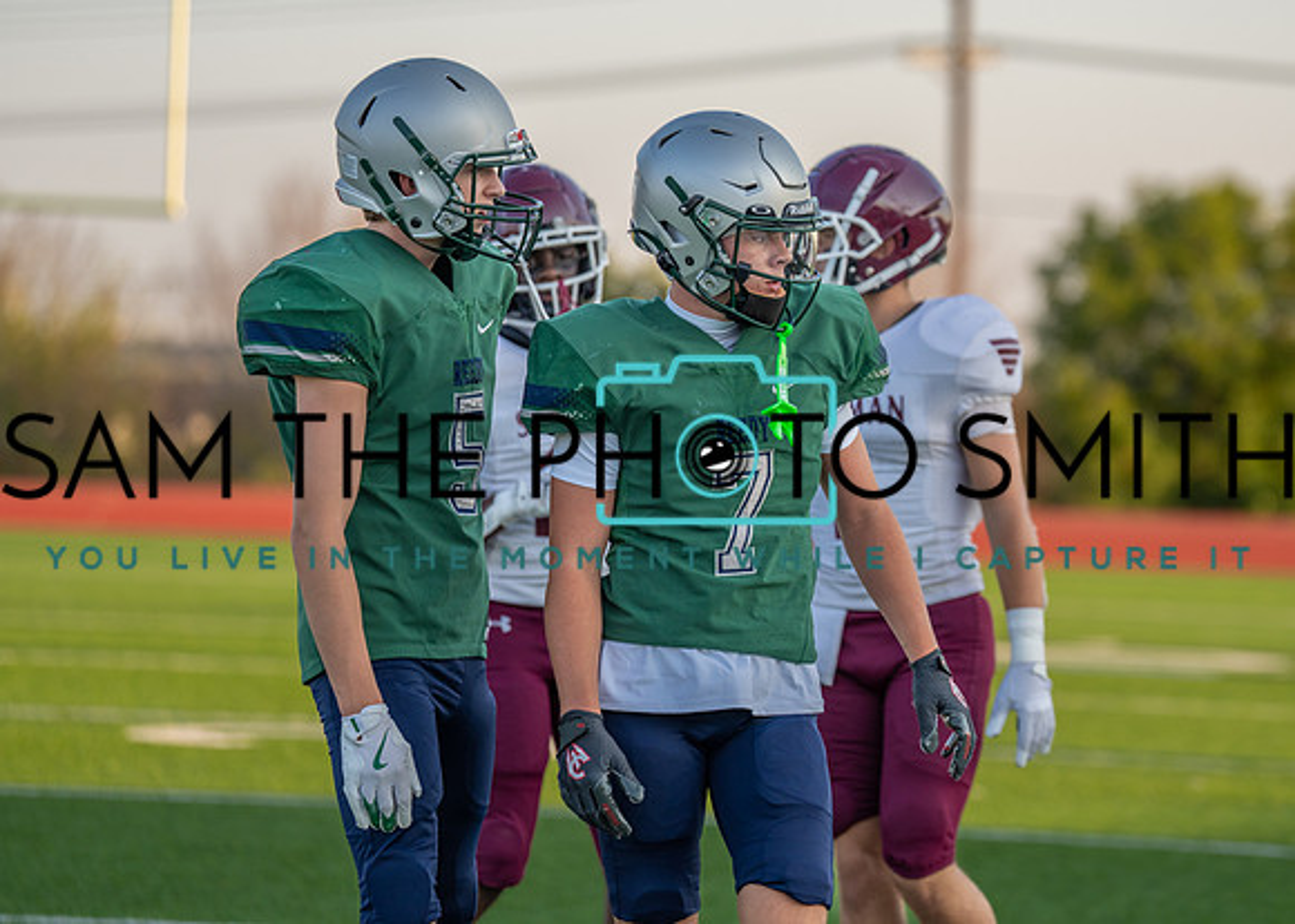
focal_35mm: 172
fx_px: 6322
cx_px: 814
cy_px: 418
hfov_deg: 11.7
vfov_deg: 8.4
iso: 160
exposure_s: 1/1250
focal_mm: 138
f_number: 2.8
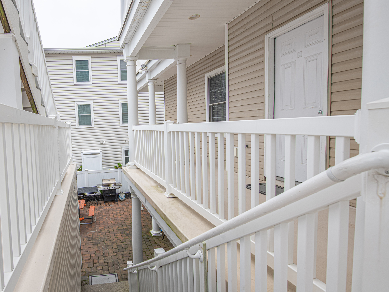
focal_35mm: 20
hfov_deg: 77.2
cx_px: 110
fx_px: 225
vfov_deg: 66.0
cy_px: 146
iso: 90
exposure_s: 1/80
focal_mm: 14
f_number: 9
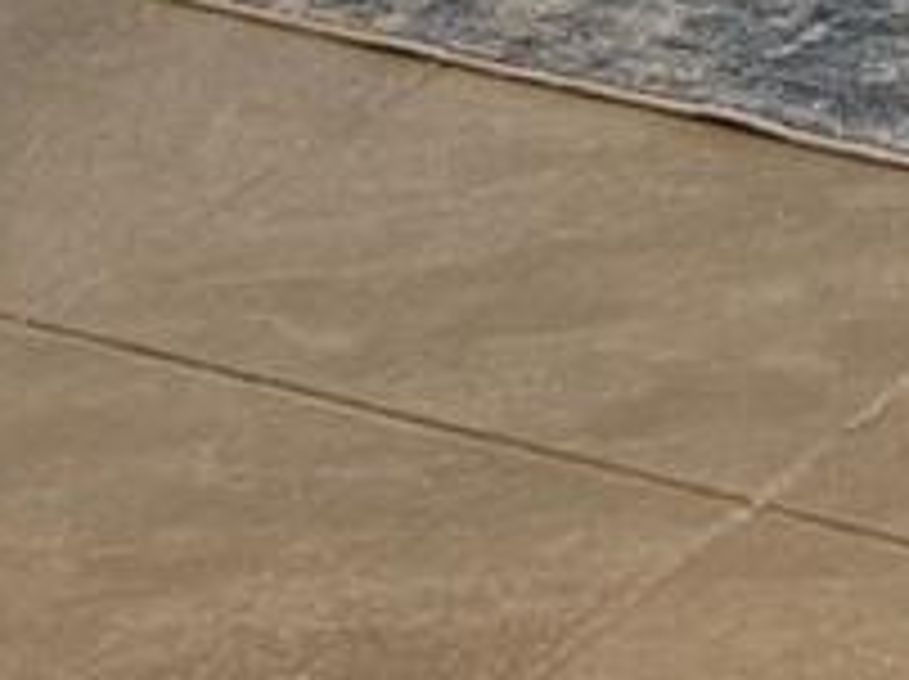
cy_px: -1301
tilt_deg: -11.3
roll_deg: +1.9
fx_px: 5403
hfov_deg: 9.1
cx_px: 1683
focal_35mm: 206
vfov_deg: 6.6
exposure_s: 1/60
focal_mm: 5.7
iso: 80
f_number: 1.5
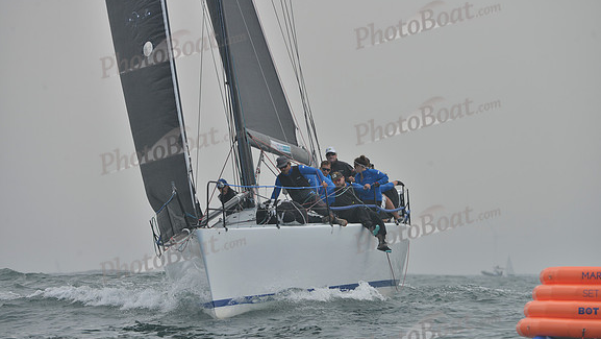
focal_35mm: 379
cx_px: 301
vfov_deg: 3.2
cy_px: 187
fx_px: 6042
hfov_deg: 5.7
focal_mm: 360
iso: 280
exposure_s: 1/800
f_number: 8
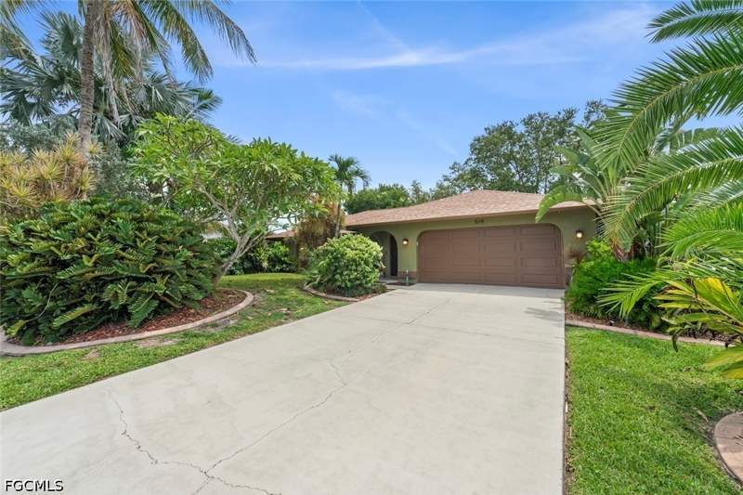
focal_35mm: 14
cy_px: 248
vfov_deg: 81.2
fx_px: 289
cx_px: 372
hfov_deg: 104.3
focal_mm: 14
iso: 800
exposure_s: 1/800
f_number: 11
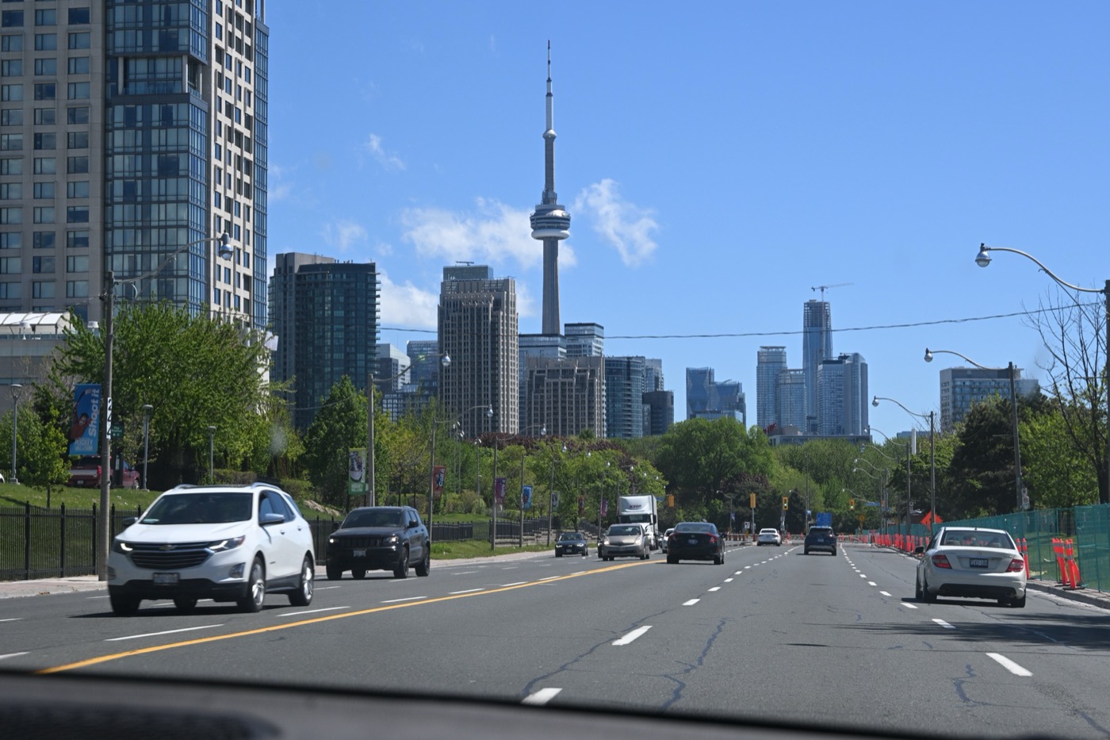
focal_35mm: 75
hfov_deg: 27.0
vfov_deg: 18.2
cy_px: 370
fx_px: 2312
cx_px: 555
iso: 100
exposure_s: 1/250
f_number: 8
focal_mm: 50
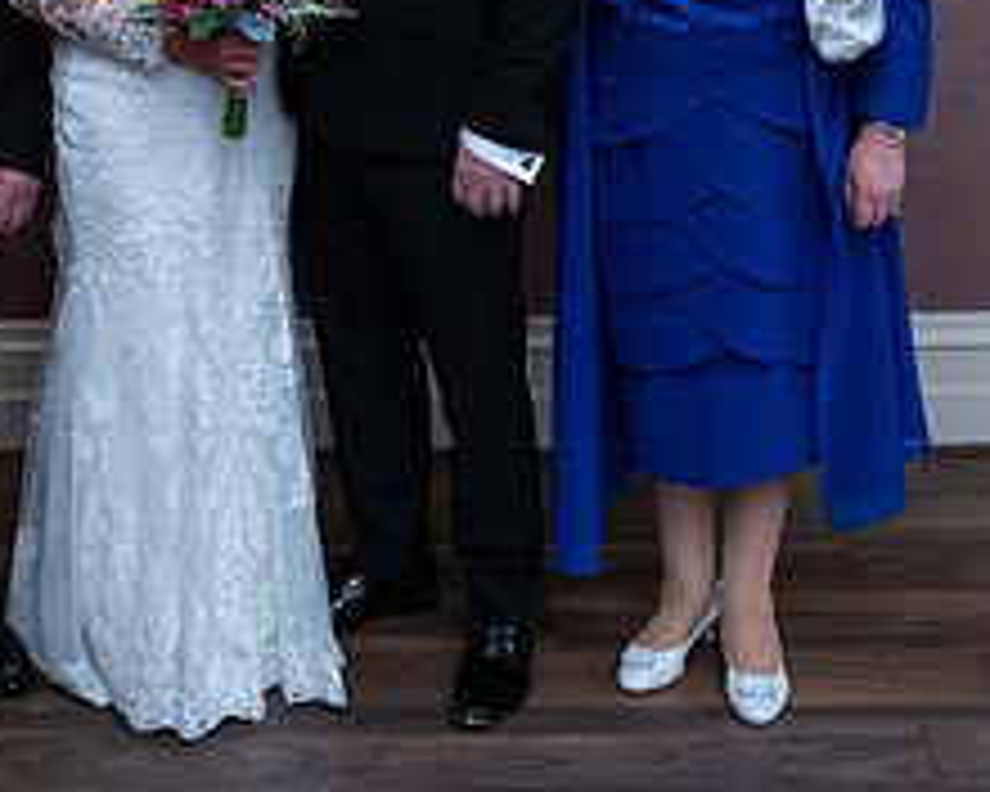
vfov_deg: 21.1
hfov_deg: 27.4
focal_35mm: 69
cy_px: -61
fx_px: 2022
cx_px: 338
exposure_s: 1/160
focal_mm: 27
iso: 1250
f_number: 5
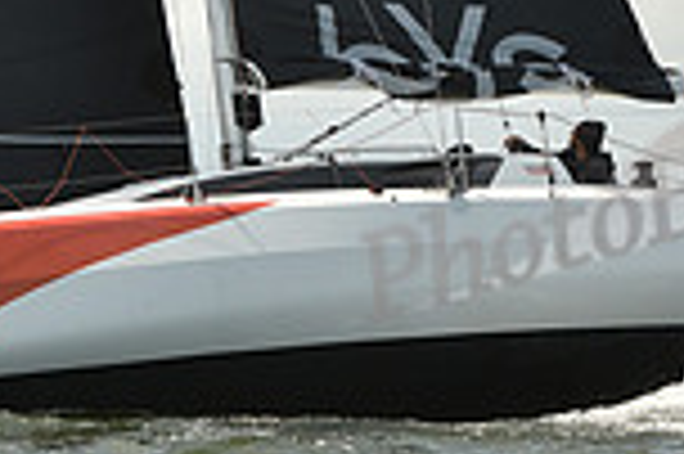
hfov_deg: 5.9
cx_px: 130
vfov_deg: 3.9
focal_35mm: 352
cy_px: 34
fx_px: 6681
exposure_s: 1/800
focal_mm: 92
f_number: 9
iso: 250
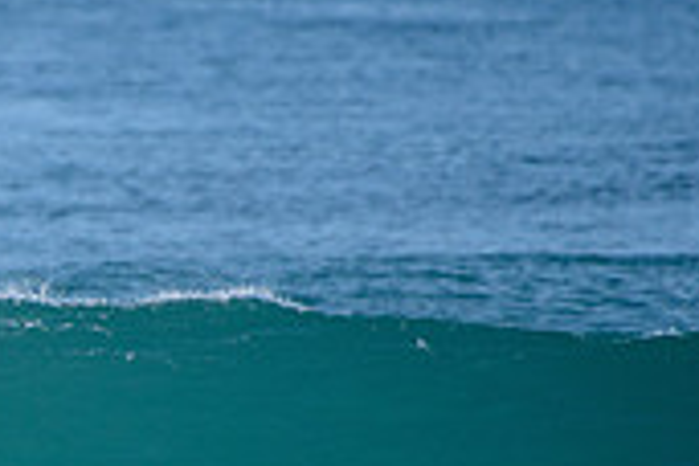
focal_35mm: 1697
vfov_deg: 0.8
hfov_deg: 1.2
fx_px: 32948
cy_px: 566
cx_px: -376
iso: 280
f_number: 5.6
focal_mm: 500
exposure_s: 1/2500
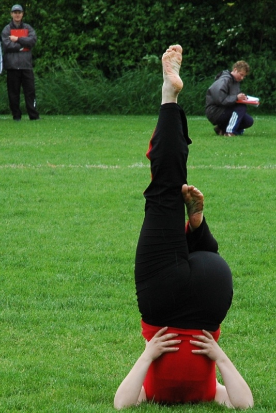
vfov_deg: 19.4
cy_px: 206
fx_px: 1206
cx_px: 138
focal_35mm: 105
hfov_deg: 13.1
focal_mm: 70
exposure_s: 1/100
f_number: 9
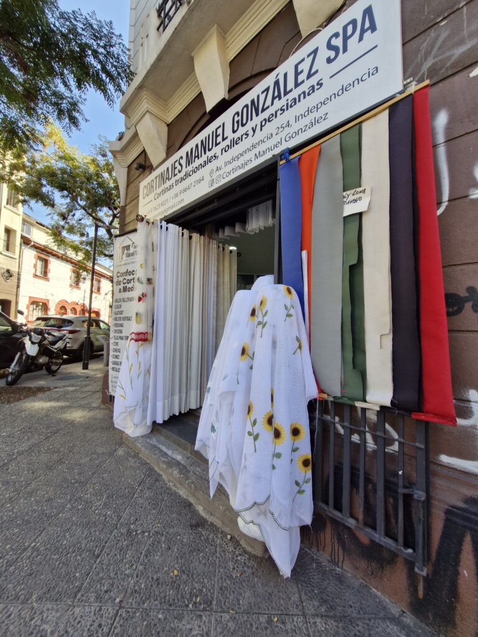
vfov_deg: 106.2
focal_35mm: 13
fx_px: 239
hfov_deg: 89.9
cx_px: 239
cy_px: 318
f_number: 2.2
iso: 50
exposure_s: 1/293
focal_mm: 1.74
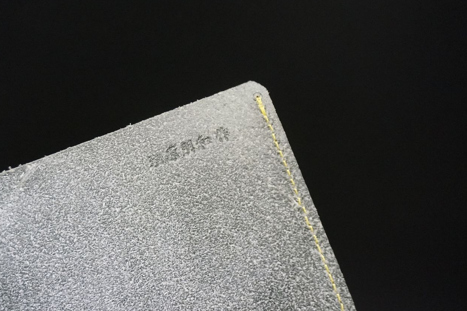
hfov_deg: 37.1
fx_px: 695
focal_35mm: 54
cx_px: 199
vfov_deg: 25.2
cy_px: 135
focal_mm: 31
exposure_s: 1/125
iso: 3200
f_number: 5
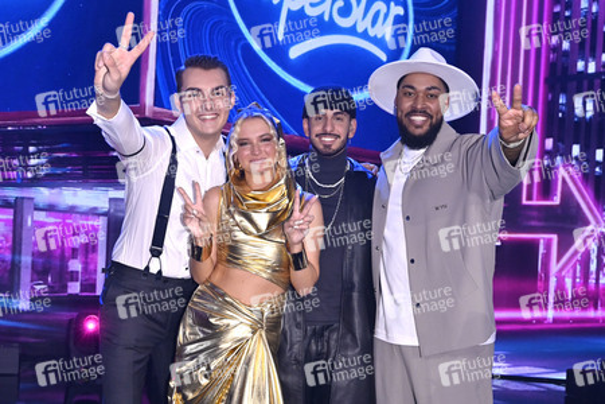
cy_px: 202
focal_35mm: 28
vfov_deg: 46.4
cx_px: 302
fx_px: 471
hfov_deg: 65.5
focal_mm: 28
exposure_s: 1/200
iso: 640
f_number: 4.5
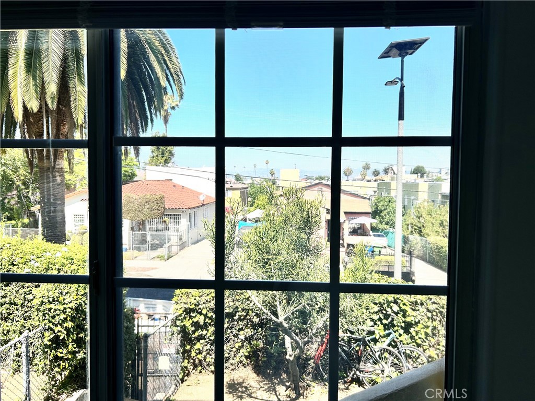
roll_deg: +0.4
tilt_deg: -3.6
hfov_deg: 67.3
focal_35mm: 26
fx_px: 402
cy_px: 200
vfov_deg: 53.1
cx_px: 268
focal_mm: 5.7
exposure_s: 1/1751
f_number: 1.5
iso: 50
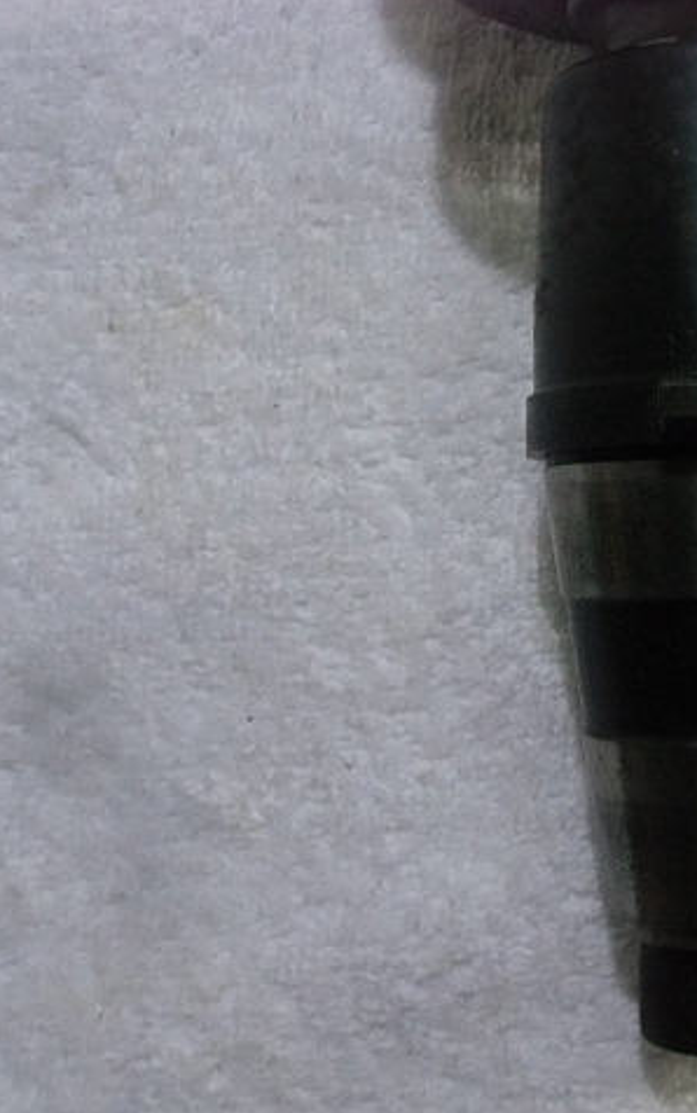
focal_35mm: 47
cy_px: 554
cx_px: 704
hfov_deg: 26.0
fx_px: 1427
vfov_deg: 42.6
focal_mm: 5.93
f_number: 3.7
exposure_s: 1/125
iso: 800
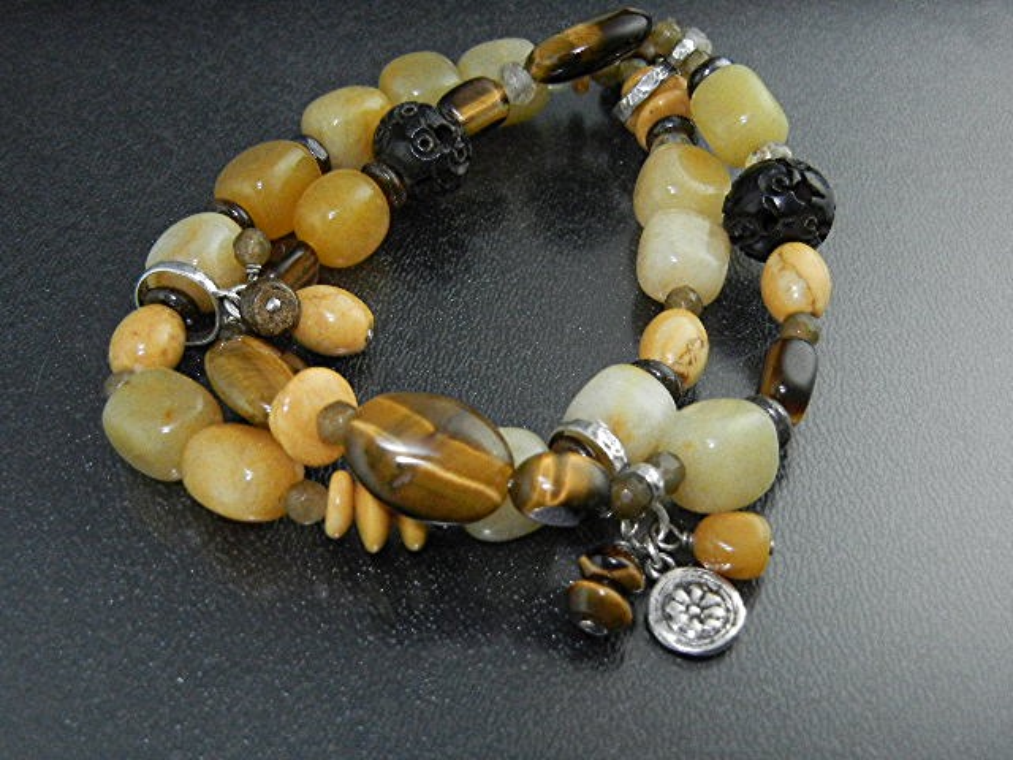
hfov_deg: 42.1
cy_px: 380
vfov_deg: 32.2
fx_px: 1317
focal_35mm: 45
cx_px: 506
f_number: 7.6
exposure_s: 1/30
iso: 800
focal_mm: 8.1
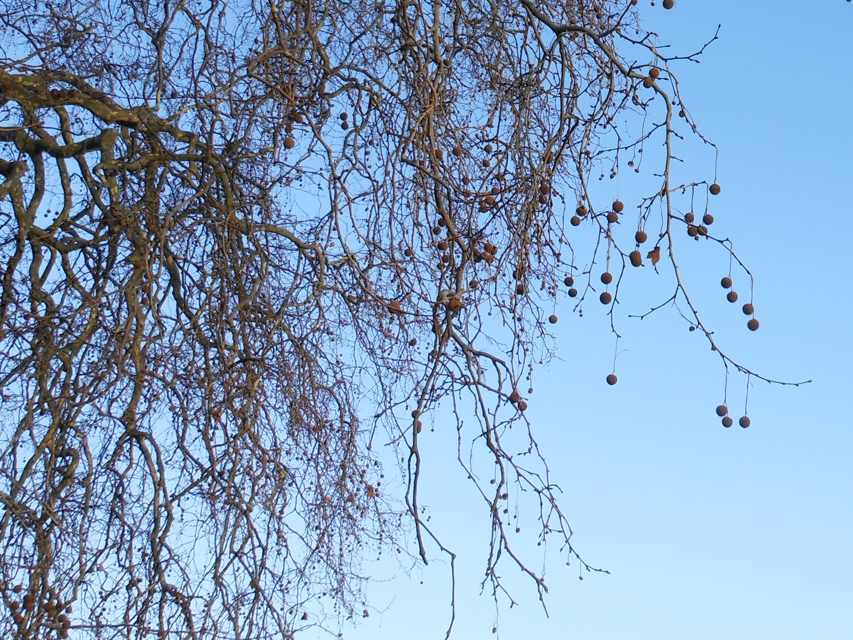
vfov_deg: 24.5
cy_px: 9
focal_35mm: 57
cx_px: 697
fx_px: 1405
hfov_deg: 32.7
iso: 80
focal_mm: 5
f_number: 3.7
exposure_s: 1/320
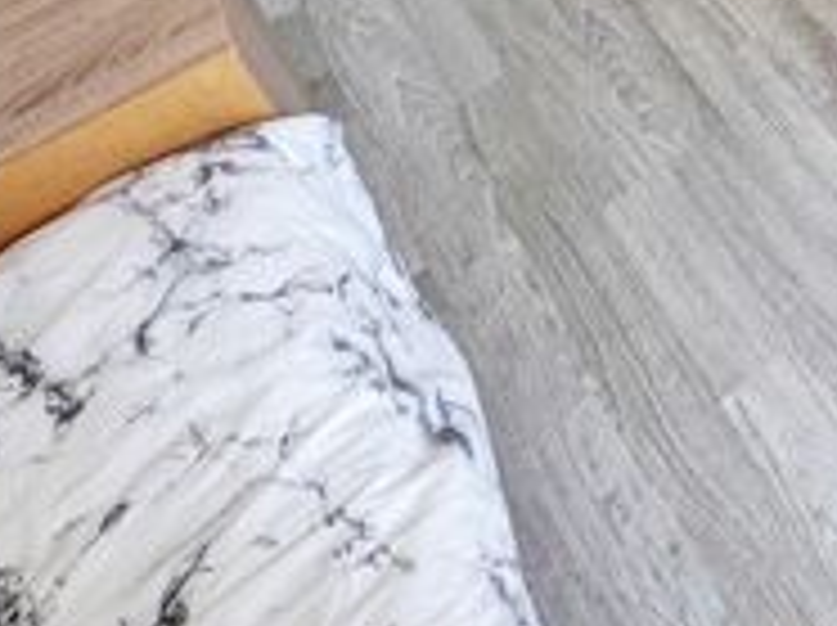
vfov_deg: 20.9
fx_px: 1280
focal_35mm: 53
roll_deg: +3.1
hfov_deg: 28.0
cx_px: 1159
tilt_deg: -29.2
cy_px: -432
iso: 100
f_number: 2.2
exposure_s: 1/99
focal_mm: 2.22
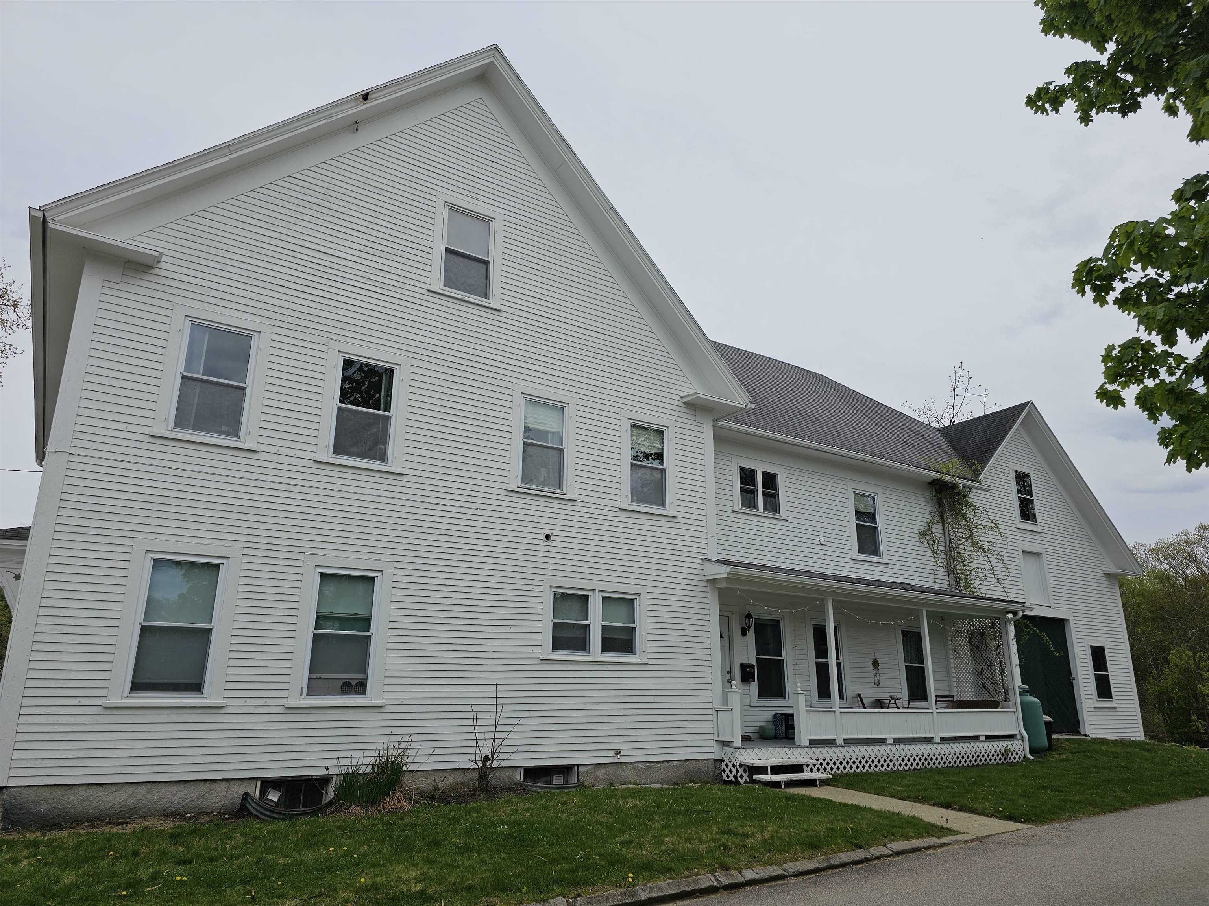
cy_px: 453
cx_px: 604
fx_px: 803
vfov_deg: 58.9
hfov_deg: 73.9
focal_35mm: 23
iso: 10
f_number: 1.7
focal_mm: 6.3
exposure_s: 1/1433
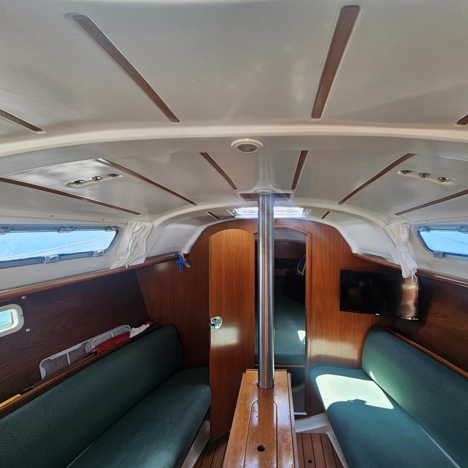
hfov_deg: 86.9
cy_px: 235
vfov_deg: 87.4
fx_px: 245
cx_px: 266
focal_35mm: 16
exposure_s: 1/120
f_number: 2.2
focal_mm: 2.2
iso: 64
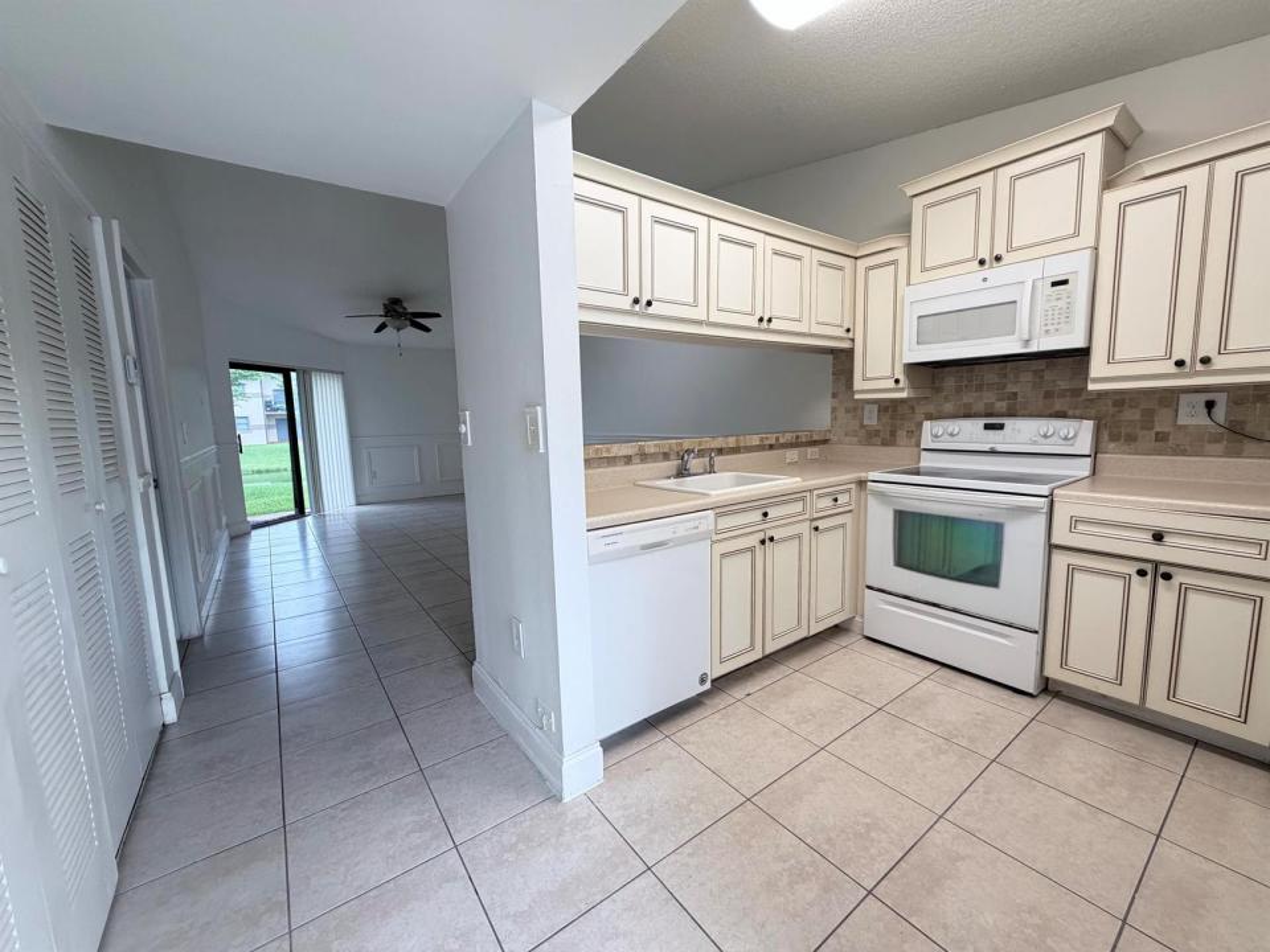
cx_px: 635
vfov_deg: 85.7
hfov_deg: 102.1
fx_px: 514
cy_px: 476
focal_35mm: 14
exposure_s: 1/120
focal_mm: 2.22
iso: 160
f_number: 2.2
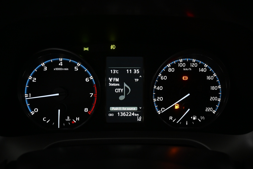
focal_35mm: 31
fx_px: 218
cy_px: 82
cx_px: 124
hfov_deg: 60.3
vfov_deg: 42.3
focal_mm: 20
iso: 800
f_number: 3.8
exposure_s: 1/30
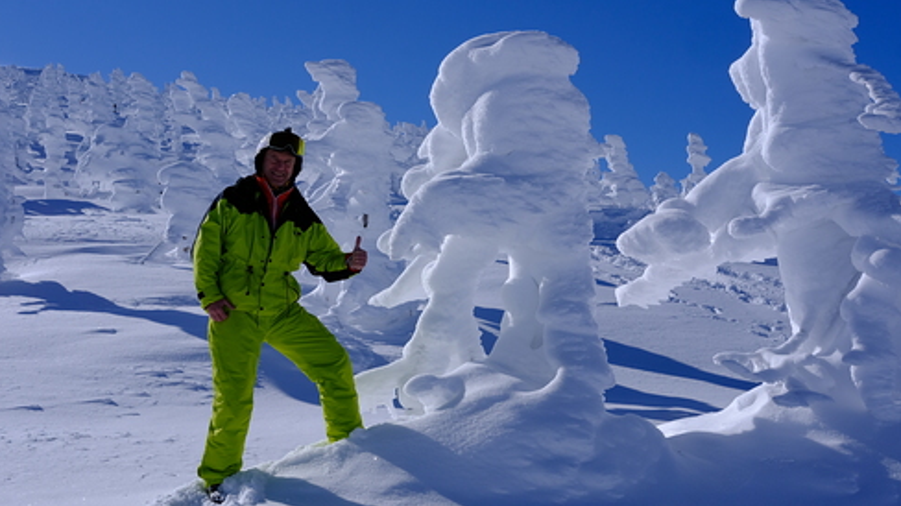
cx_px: 441
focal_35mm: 44
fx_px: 1051
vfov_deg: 27.1
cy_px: 261
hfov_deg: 46.4
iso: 250
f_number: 11
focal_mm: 27
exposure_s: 1/1400
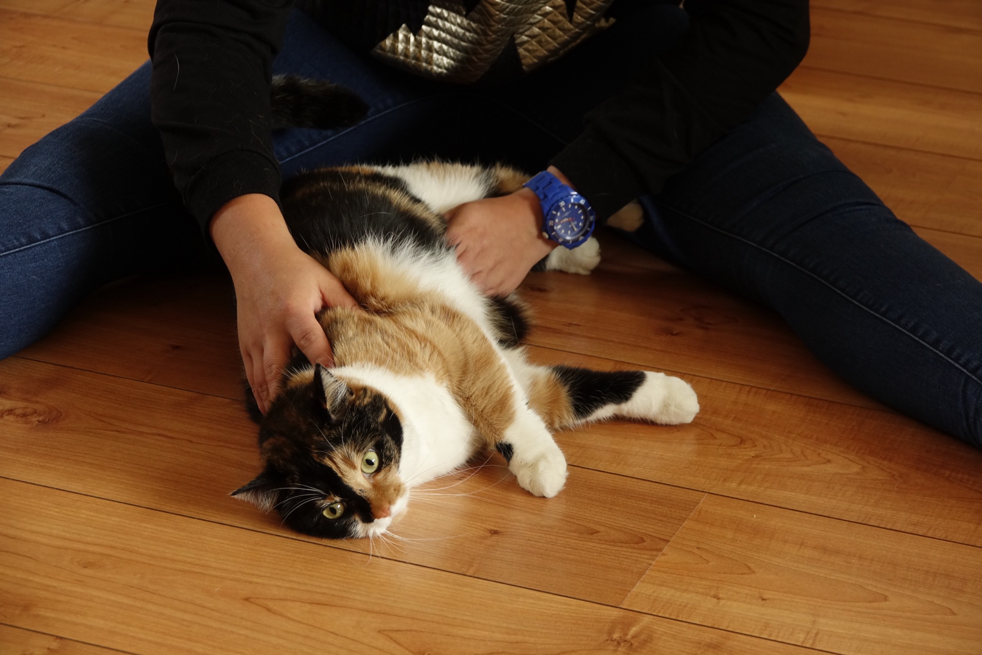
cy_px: 328
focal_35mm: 115
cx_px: 491
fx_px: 3136
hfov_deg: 17.8
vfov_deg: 11.9
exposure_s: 1/50
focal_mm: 42.08
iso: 400
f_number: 4
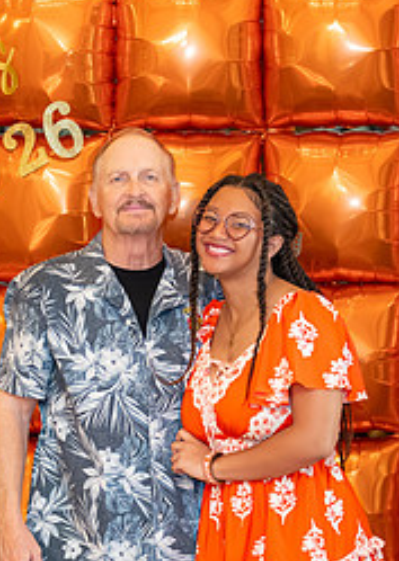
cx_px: 221
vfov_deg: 12.6
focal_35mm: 159
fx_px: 2531
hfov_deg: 9.0
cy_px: 501
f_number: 1.2
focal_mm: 50
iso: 1000
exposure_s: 1/400
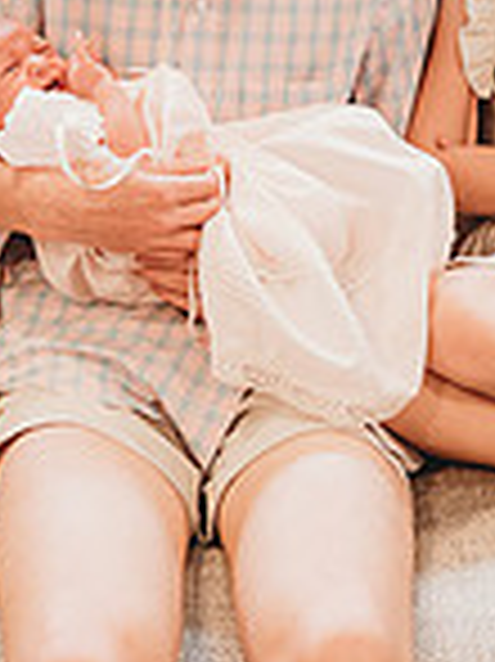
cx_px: 234
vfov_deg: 20.9
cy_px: 2
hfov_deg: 16.2
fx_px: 1738
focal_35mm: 91
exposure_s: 1/160
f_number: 2.5
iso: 800
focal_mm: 24
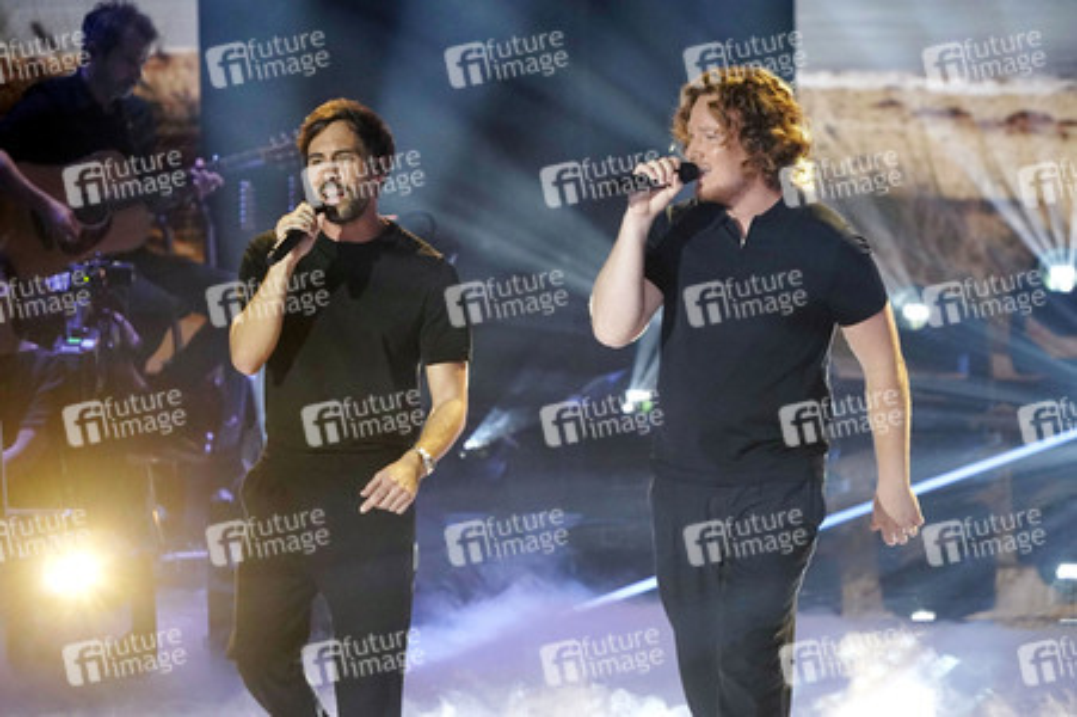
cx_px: 538
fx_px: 11419
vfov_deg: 3.6
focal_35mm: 382
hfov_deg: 5.4
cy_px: 358
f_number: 6.3
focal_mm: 382
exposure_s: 1/200
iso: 5000
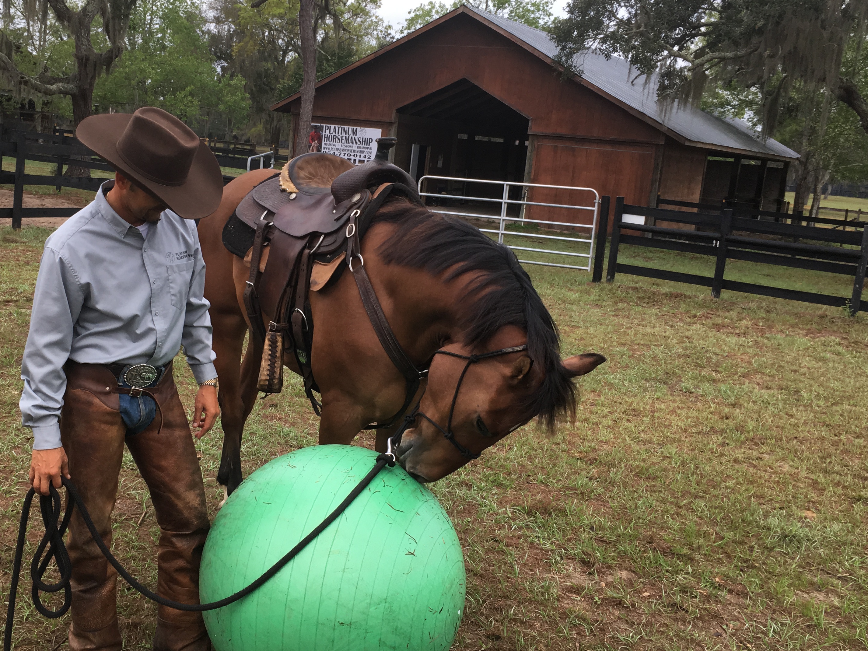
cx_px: 320
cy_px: 288
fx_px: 1028
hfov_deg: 45.3
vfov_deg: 35.1
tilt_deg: -10.8
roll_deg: -3.6
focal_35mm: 41
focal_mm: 4.15
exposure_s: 1/120
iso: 32
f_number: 2.2
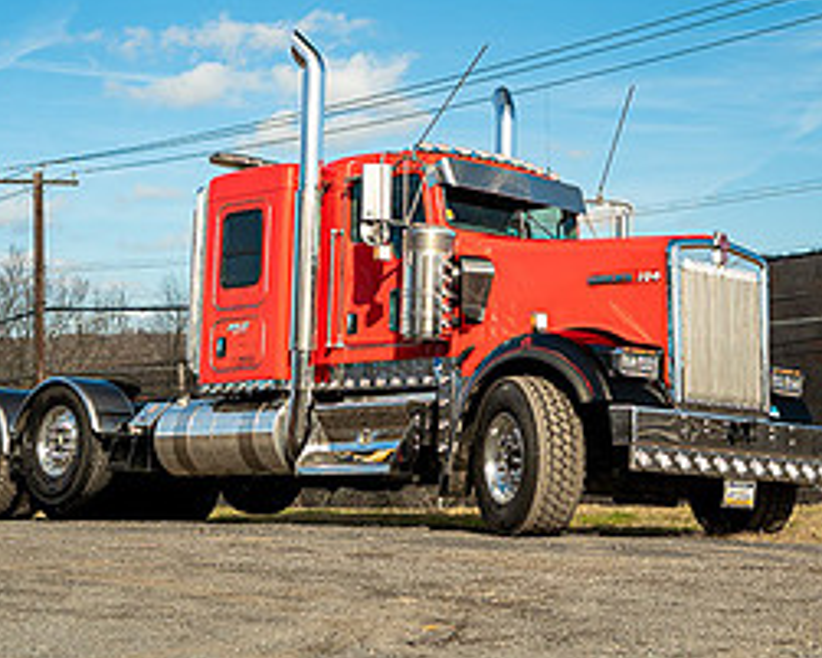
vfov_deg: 20.0
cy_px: 129
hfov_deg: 25.0
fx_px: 1850
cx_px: 514
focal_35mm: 76
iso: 100
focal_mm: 35
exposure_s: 1/1000
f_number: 2.2
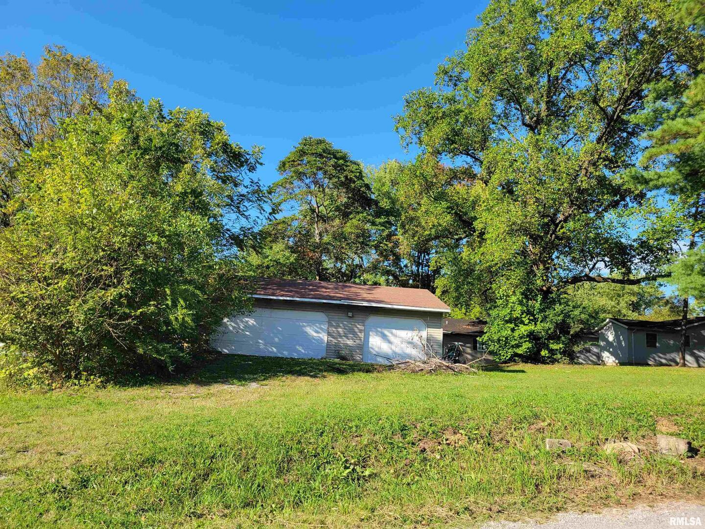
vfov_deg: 53.1
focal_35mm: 26
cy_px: 264
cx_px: 352
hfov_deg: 67.3
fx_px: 530
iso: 40
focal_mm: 5.4
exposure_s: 1/1222
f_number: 1.8
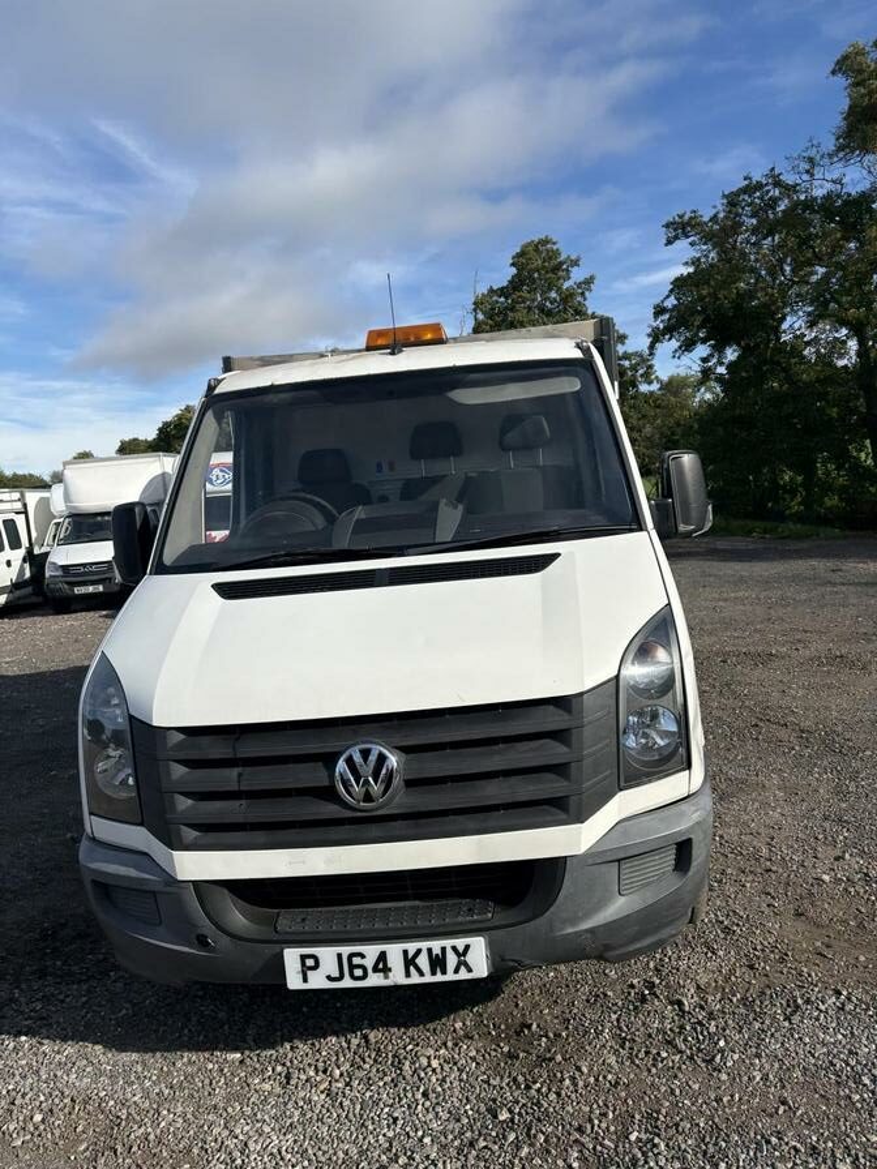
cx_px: 438
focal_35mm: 26
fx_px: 878
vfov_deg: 67.3
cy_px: 584
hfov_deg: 53.1
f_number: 1.6
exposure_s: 1/4608
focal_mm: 5.96
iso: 50
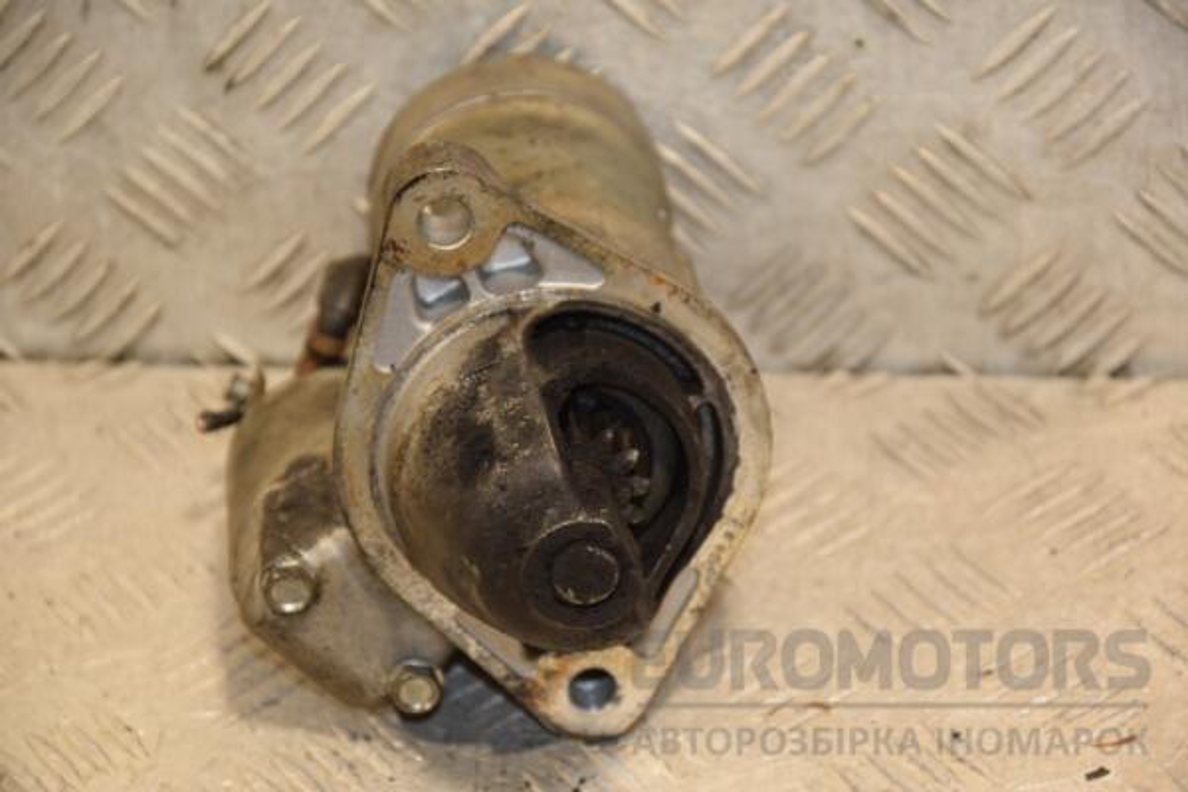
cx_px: 594
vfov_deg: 9.9
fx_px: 4554
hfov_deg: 14.9
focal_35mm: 138
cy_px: 396
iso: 800
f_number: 5.6
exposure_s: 1/125
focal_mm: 92
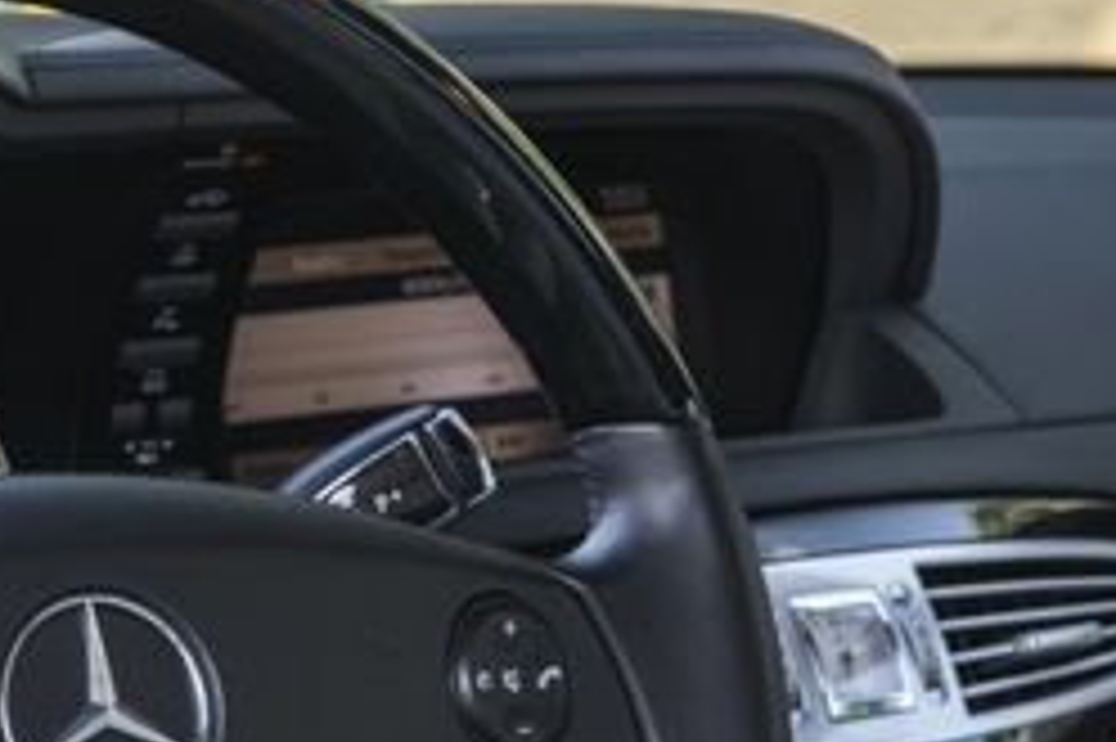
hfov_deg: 16.7
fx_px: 3748
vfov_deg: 11.2
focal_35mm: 121
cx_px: 75
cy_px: 718
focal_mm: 39
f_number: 7.1
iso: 640
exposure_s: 1/40
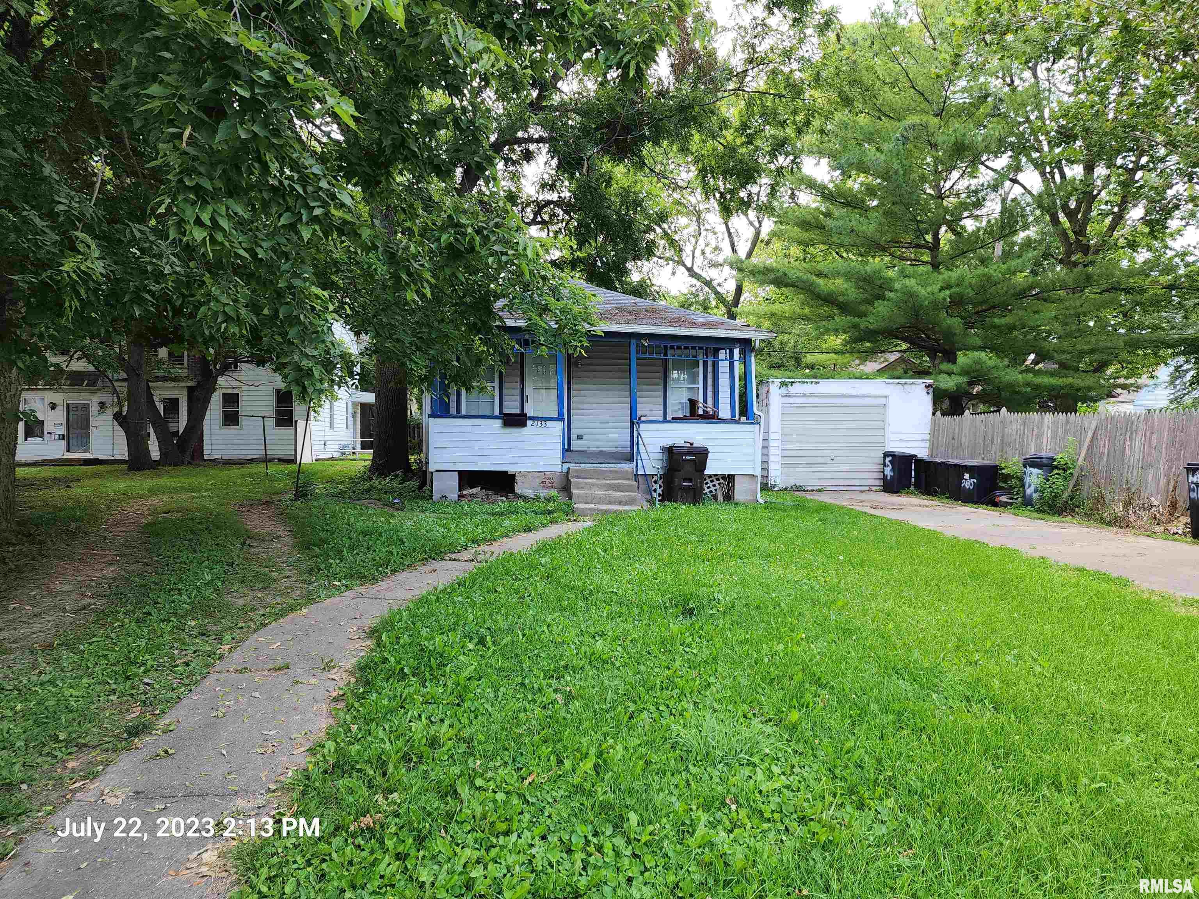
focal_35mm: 23
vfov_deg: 58.9
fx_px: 797
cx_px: 600
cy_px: 450
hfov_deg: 73.9
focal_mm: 6.4
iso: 20
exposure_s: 1/120
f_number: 1.8
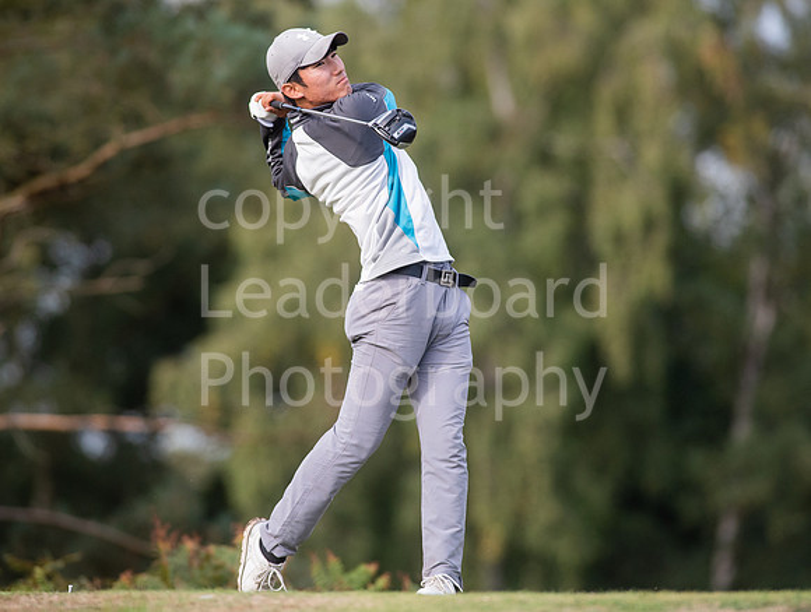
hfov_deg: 5.4
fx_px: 8631
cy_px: 278
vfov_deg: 4.1
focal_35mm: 367
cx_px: 386
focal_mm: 300
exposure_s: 1/2500
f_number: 4
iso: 400
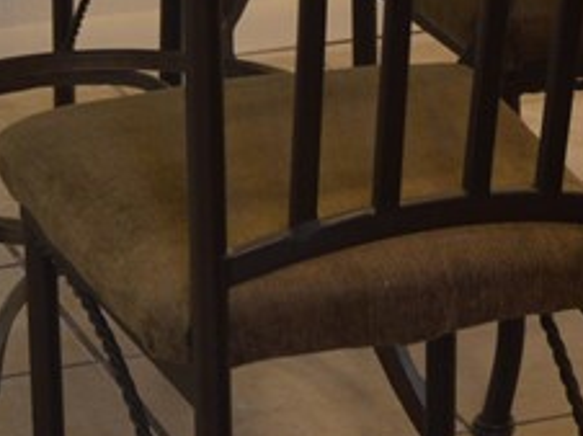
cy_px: -335
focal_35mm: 173
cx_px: 153
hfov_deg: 11.4
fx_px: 2916
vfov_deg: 8.3
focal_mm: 25
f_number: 3.8
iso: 400
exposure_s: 1/40
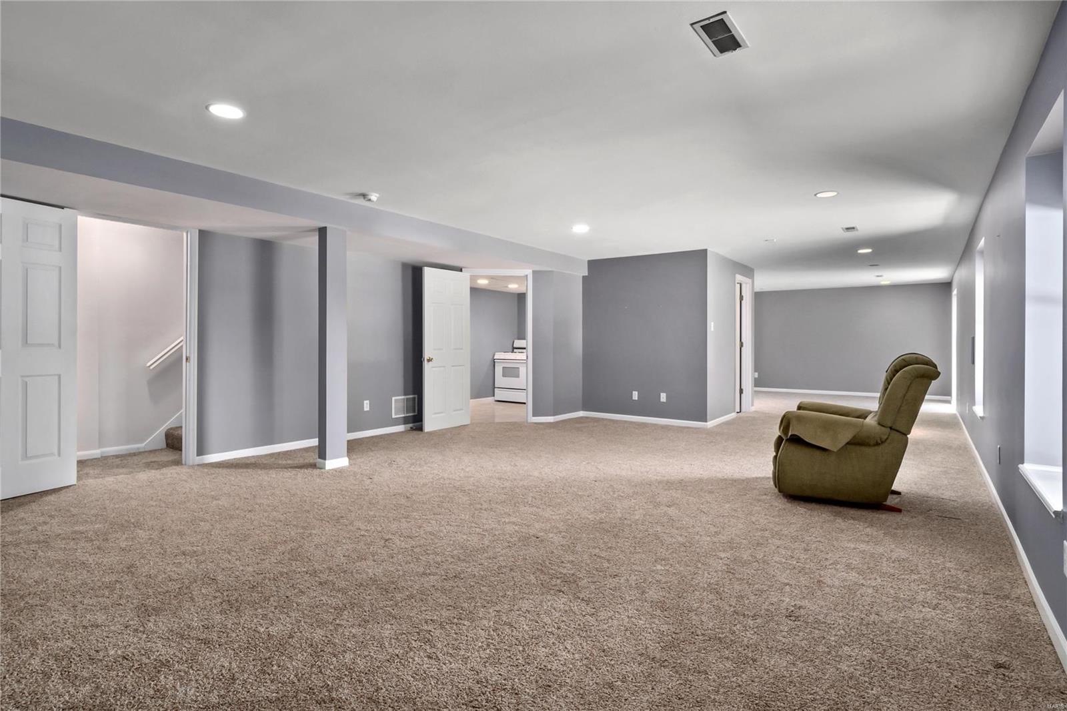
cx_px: 534
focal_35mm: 18
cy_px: 356
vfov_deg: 67.4
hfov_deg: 90.0
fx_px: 533
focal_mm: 9
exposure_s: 1/1.67
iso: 400
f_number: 8
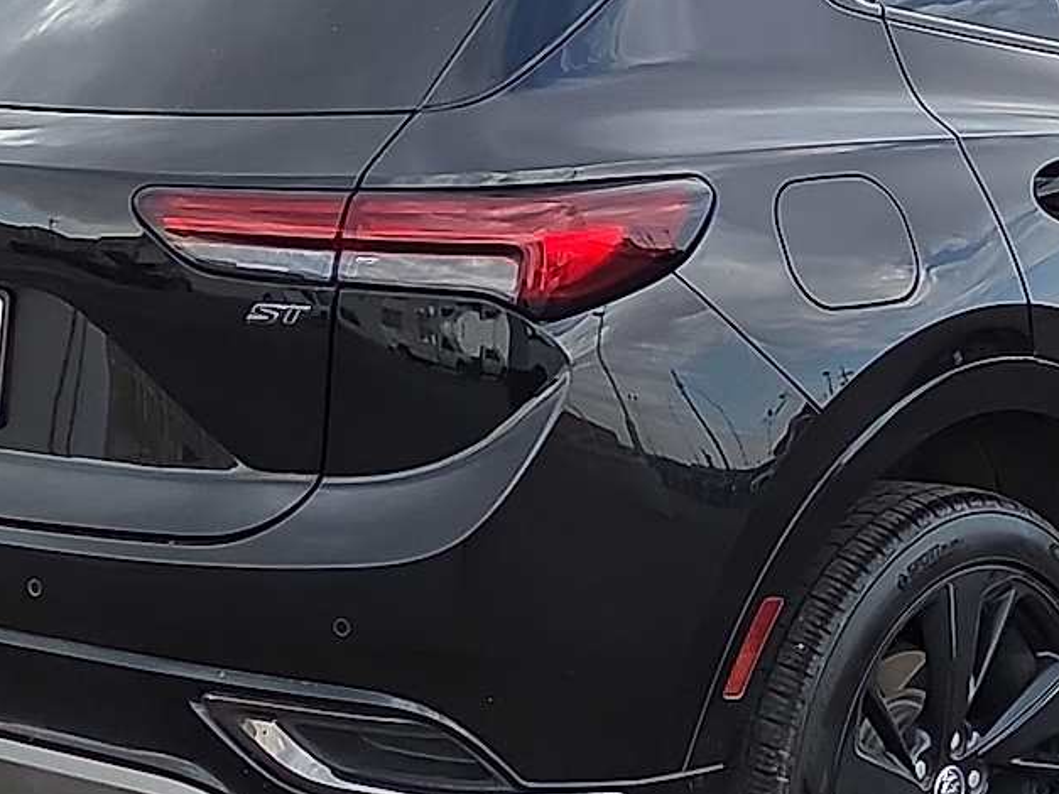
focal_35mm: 120
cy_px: 333
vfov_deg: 12.3
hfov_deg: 16.3
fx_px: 3670
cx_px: 804
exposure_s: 1/435
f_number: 1.8
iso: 25
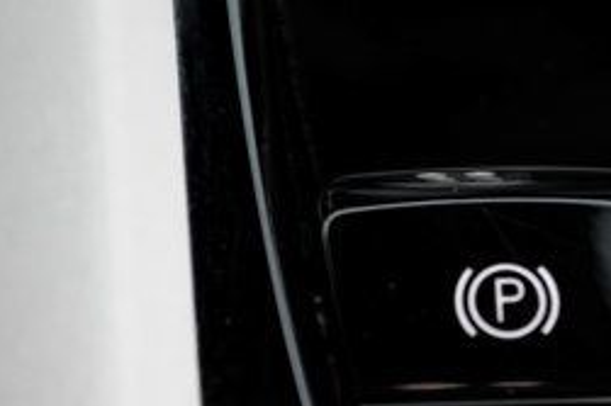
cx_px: 460
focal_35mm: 148
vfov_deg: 9.3
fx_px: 2510
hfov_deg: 13.8
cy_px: 264
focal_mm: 58
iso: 1250
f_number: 2.8
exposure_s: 1/200
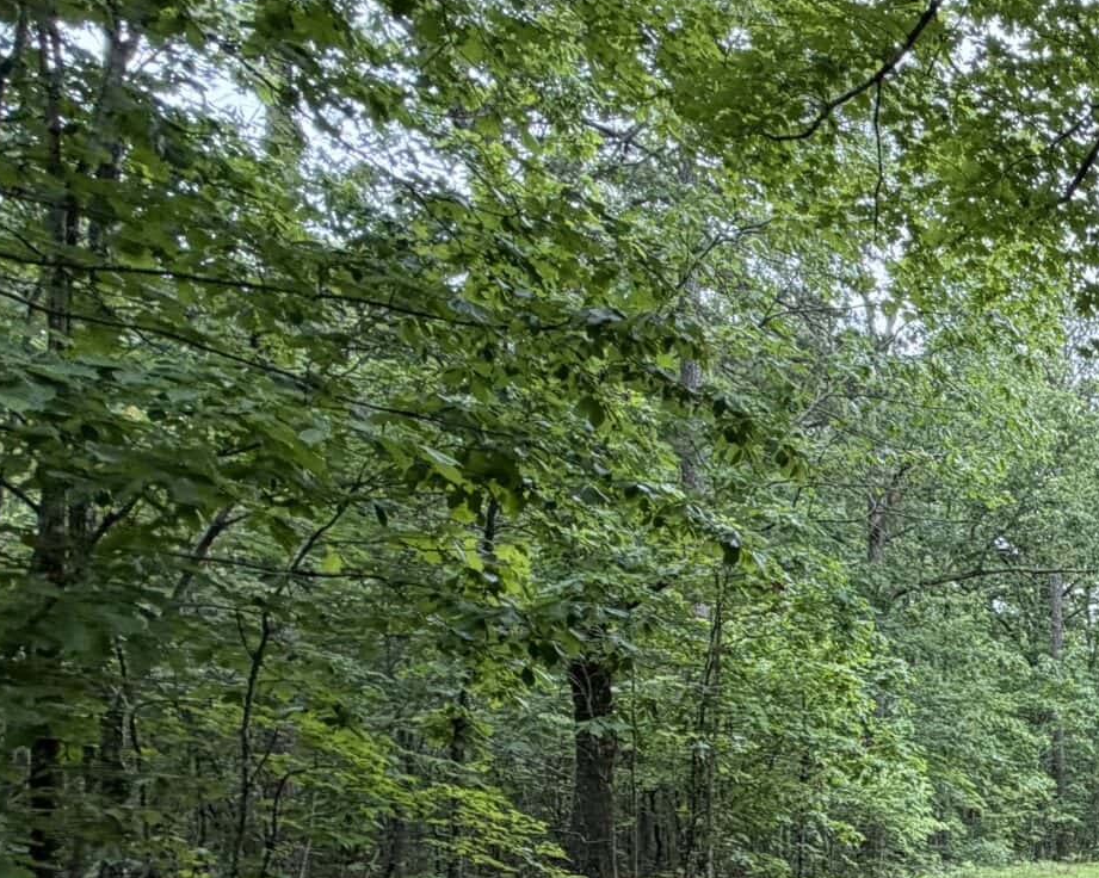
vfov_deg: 36.4
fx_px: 1235
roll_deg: +1.0
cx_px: 1496
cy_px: 812
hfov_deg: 32.6
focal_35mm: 38
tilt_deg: -3.2
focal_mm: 2.22
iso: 50
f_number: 2.2
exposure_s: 1/217
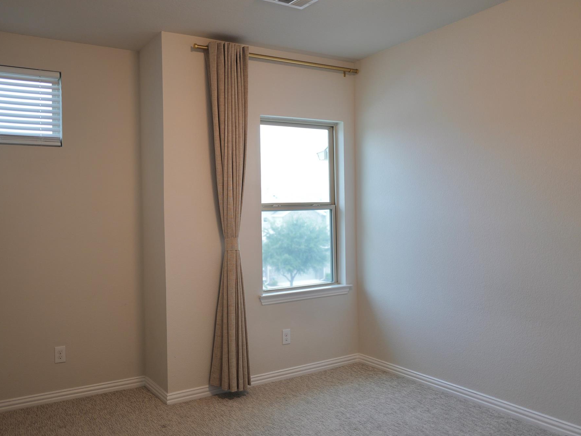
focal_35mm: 31
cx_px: 254
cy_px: 214
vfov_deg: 45.4
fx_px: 520
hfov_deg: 58.2
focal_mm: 28
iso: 250
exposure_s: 1/80
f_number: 1.7
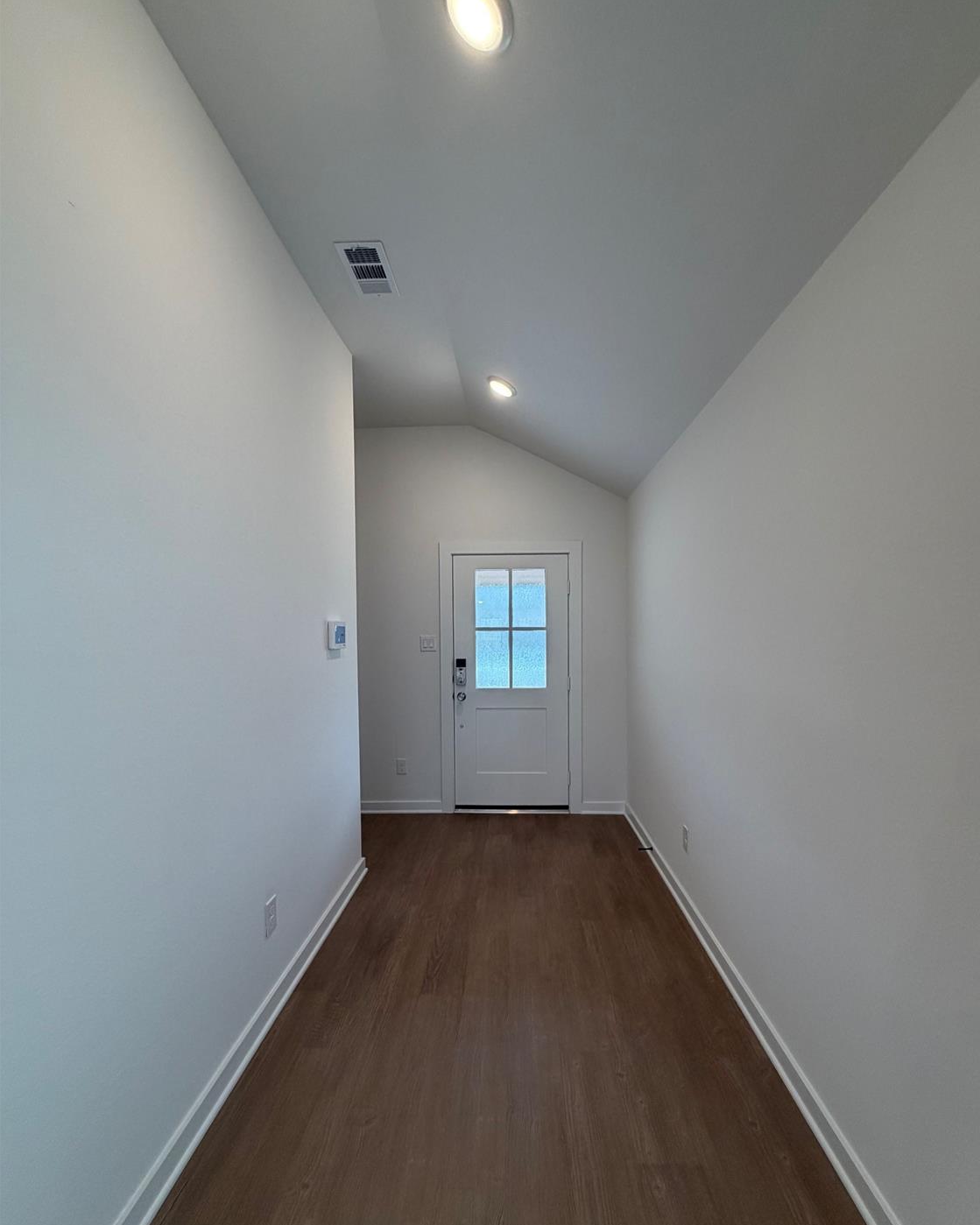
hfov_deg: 84.0
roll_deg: +0.2
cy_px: 657
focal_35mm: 15
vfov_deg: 96.6
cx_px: 504
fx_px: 544
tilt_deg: -2.4
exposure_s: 1/120
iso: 160
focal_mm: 2.22
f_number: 2.2
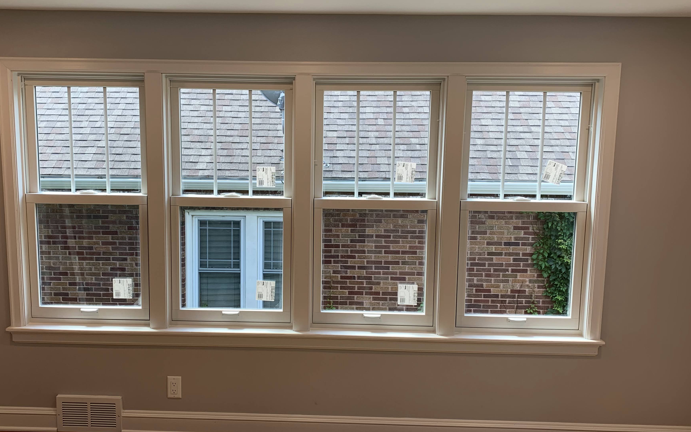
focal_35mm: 32
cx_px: 304
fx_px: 603
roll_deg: -0.4
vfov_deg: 39.4
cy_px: 215
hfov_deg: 59.5
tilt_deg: -7.5
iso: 40
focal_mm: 4.25
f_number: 1.8
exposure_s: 1/120
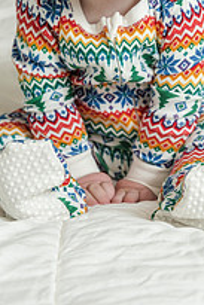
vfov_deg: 14.7
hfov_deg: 10.1
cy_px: -27
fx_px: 1154
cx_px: 128
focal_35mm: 136
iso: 400
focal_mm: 62
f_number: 5.6
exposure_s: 1/160
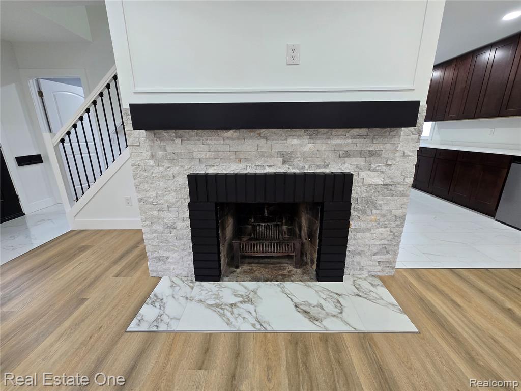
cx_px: 260
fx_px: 196
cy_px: 196
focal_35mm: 13
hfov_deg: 106.2
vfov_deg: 89.9
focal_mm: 2.2
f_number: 2.2
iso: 160
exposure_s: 1/60
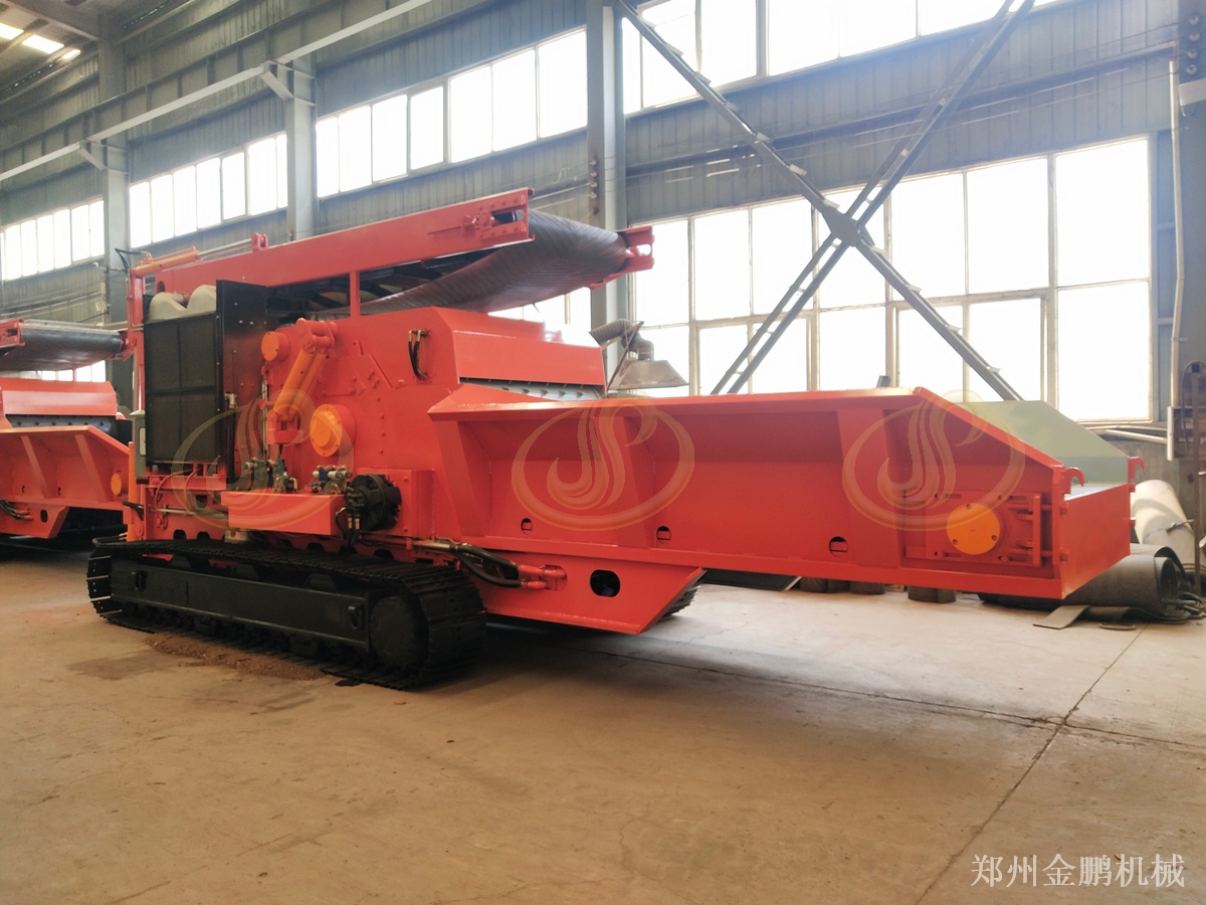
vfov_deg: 46.8
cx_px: 603
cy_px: 452
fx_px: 1045
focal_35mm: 30
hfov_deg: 60.0
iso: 121
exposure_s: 1/100
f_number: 1.8
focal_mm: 3.95
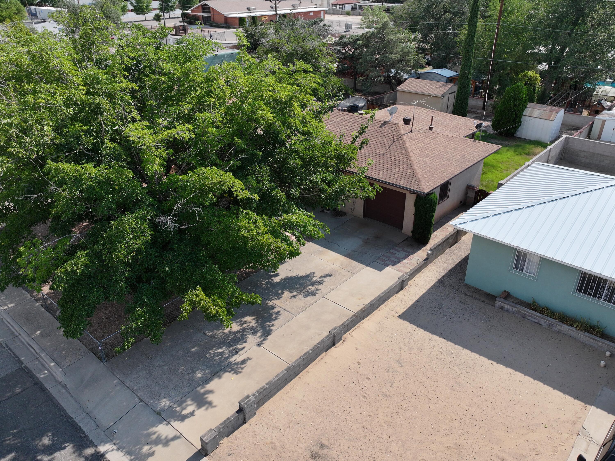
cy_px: 230
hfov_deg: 71.6
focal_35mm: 24
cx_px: 308
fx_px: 426
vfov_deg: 56.8
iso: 120
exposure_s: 1/2000
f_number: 2.8
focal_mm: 12.29
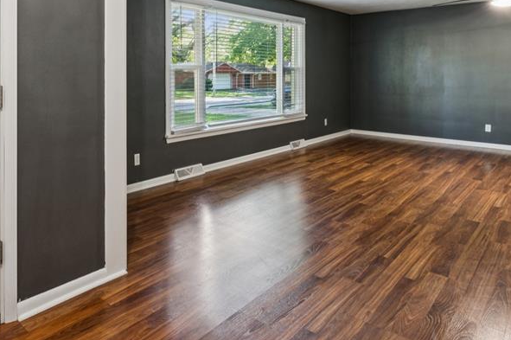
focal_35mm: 28
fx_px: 391
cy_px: 69
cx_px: 156
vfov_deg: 44.7
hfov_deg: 64.0
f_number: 13
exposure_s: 1/1.25
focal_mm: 15.9
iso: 320
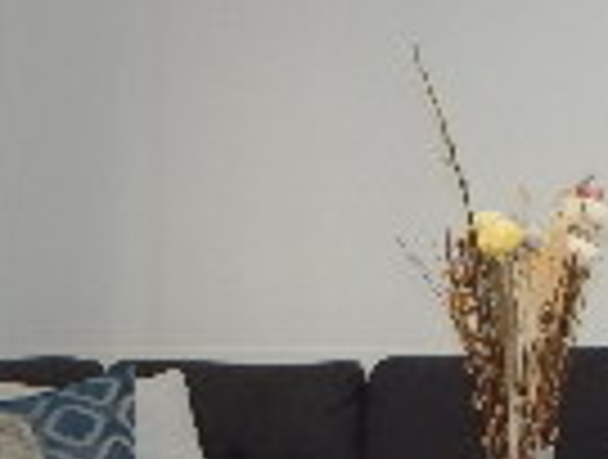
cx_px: 351
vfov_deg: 14.3
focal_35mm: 104
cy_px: 284
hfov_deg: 18.8
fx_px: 1832
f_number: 3
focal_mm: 4
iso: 125
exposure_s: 1/50
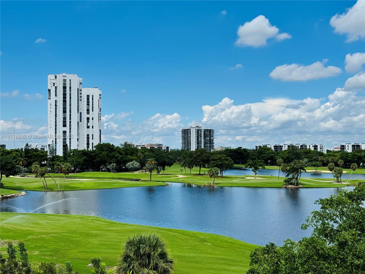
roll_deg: -0.2
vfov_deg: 30.3
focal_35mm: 48
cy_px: 137
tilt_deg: +1.4
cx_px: 182
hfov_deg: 39.7
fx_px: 506
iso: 64
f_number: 1.78
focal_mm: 6.76
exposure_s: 1/7937
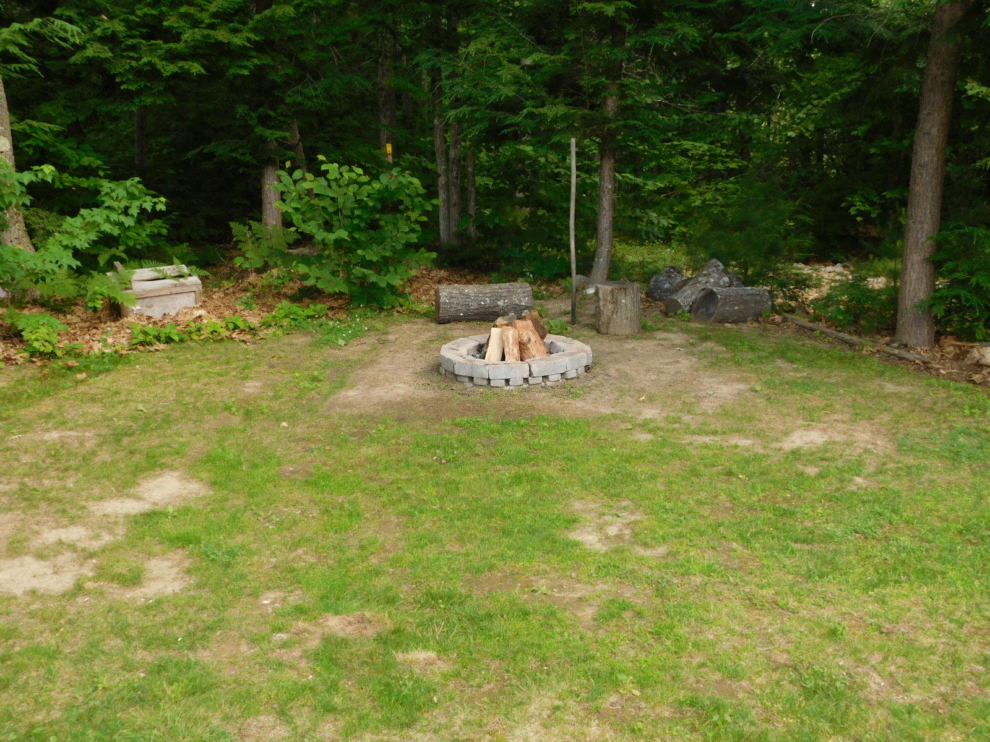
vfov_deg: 39.7
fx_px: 1030
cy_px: 371
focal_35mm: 36
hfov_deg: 51.4
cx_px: 495
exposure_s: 1/125
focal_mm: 6.3
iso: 125
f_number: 3.5
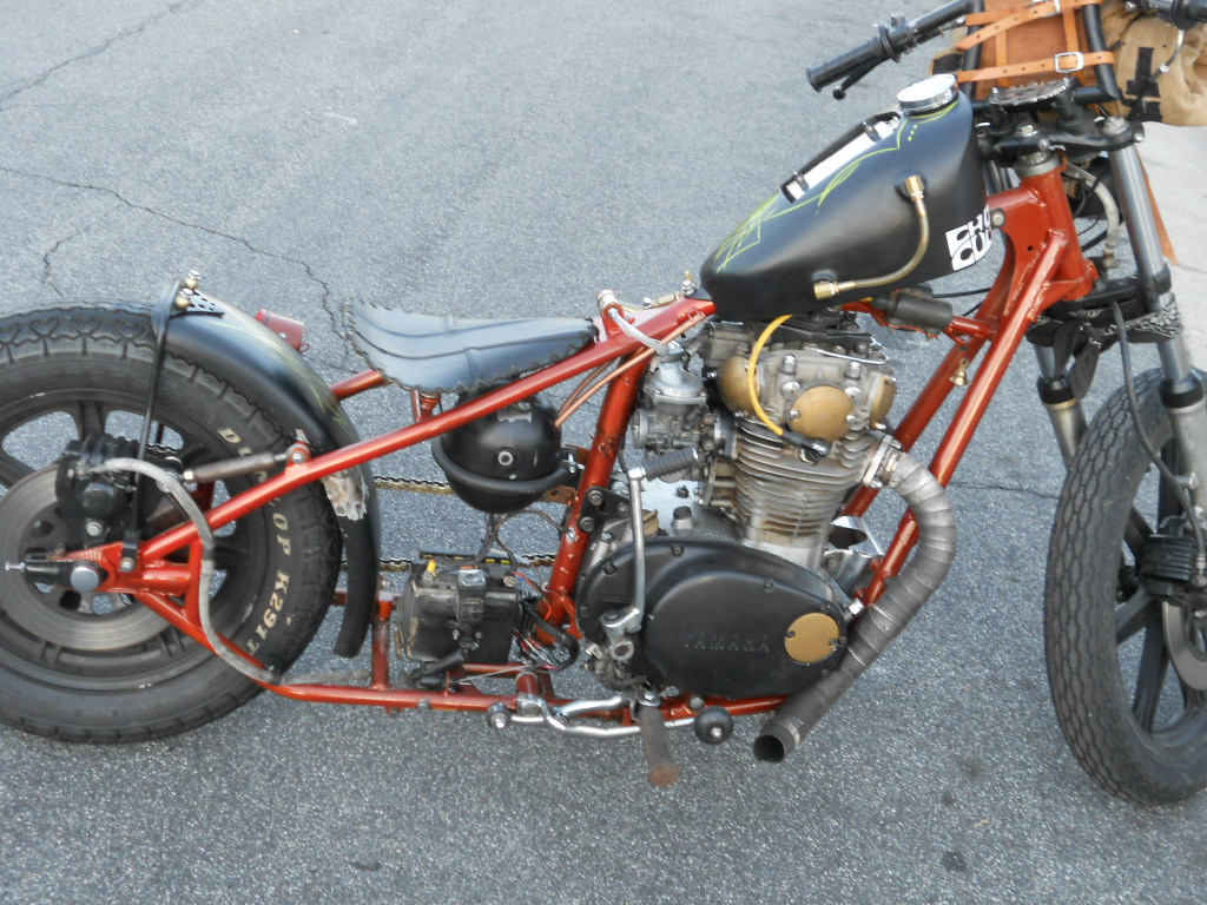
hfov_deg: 41.2
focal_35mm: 46
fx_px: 1604
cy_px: 452
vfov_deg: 31.5
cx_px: 604
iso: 160
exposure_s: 1/30
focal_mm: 8.2
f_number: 4.3
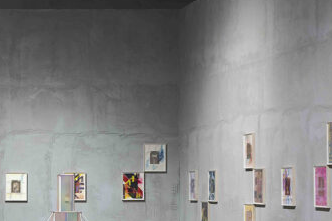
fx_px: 995
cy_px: 150
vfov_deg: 12.6
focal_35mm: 108
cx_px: -127
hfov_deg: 17.5
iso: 100
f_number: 8
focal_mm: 35
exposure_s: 1/1.25
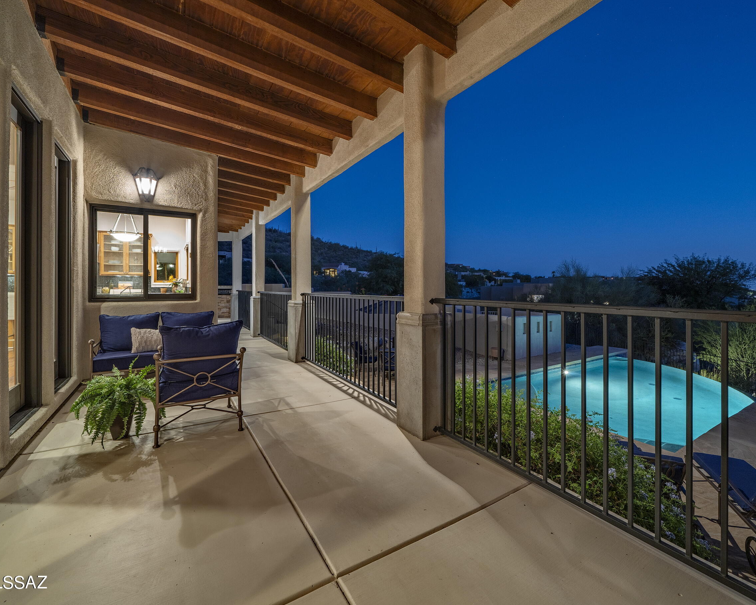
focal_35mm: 15
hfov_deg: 96.8
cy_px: 301
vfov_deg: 84.0
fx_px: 336
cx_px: 386
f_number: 7.1
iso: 200
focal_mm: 13
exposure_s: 4
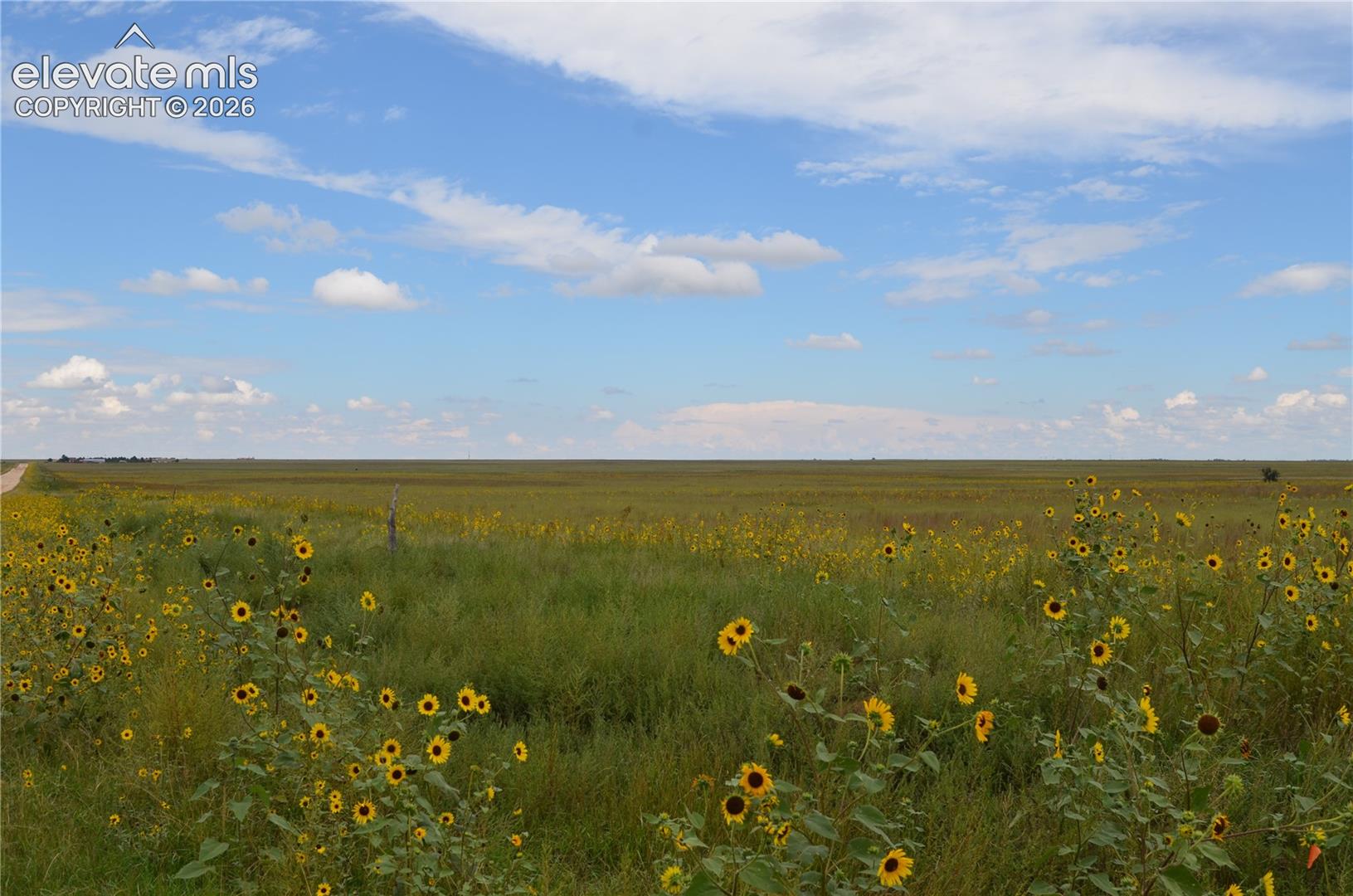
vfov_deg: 32.9
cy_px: 448
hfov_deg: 48.0
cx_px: 676
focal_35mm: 40
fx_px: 1519
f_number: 8
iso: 100
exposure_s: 1/250
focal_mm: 27
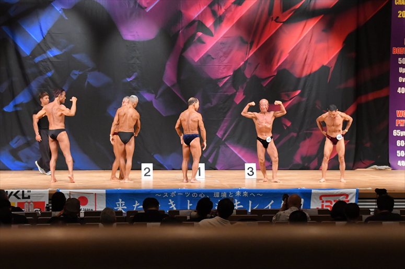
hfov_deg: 20.0
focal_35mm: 102
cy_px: 134
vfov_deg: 13.4
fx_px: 1147
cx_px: 202
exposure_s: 1/400
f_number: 5.6
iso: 7200
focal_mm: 68
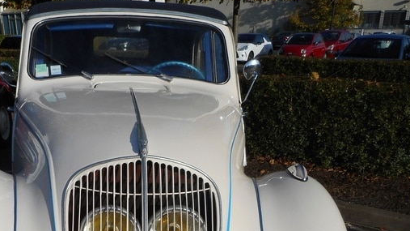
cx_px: 131
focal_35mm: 43
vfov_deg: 26.1
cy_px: 237
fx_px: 467
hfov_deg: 46.5
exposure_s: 1/200
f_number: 10.5
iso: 80
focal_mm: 4.5
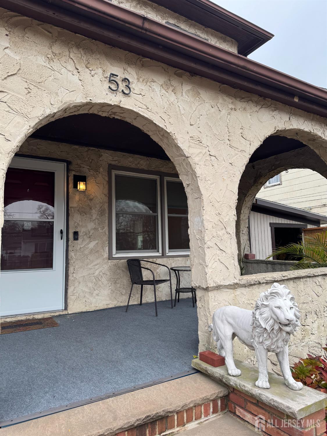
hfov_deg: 56.8
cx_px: 164
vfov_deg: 71.6
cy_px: 218
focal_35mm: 24
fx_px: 302
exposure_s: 1/514
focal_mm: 6.76
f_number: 1.78
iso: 80
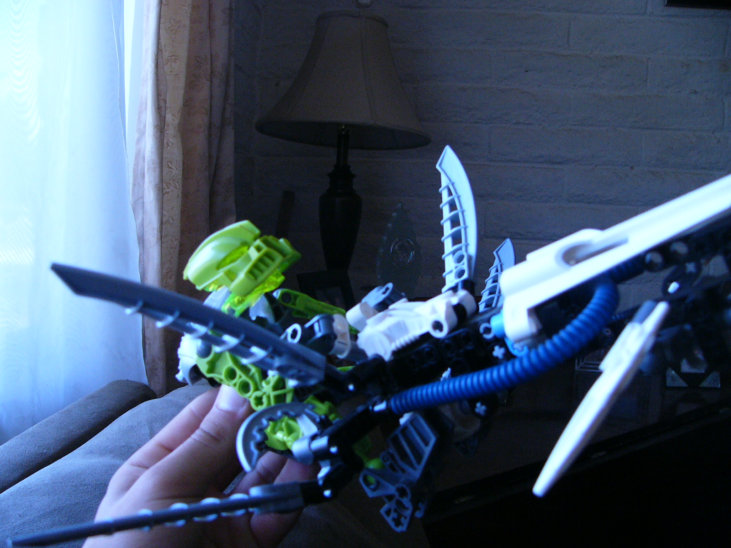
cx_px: 366
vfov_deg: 39.7
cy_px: 274
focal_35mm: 36
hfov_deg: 51.4
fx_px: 760
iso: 200
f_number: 2.8
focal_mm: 6
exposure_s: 1/100
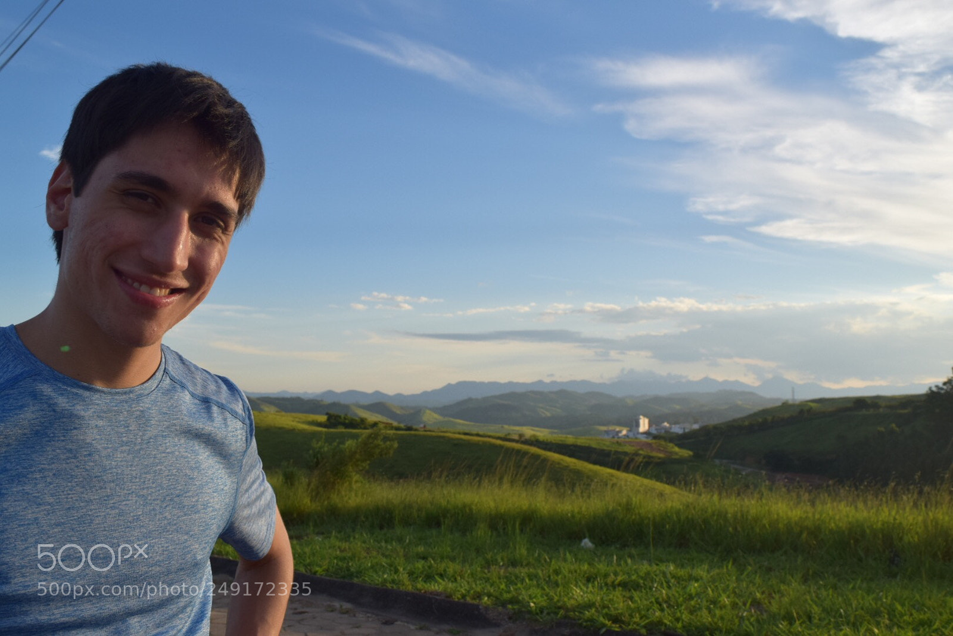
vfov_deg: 41.7
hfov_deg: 59.5
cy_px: 318
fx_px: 834
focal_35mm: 32
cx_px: 476
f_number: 9
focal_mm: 21
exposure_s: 1/320
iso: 200
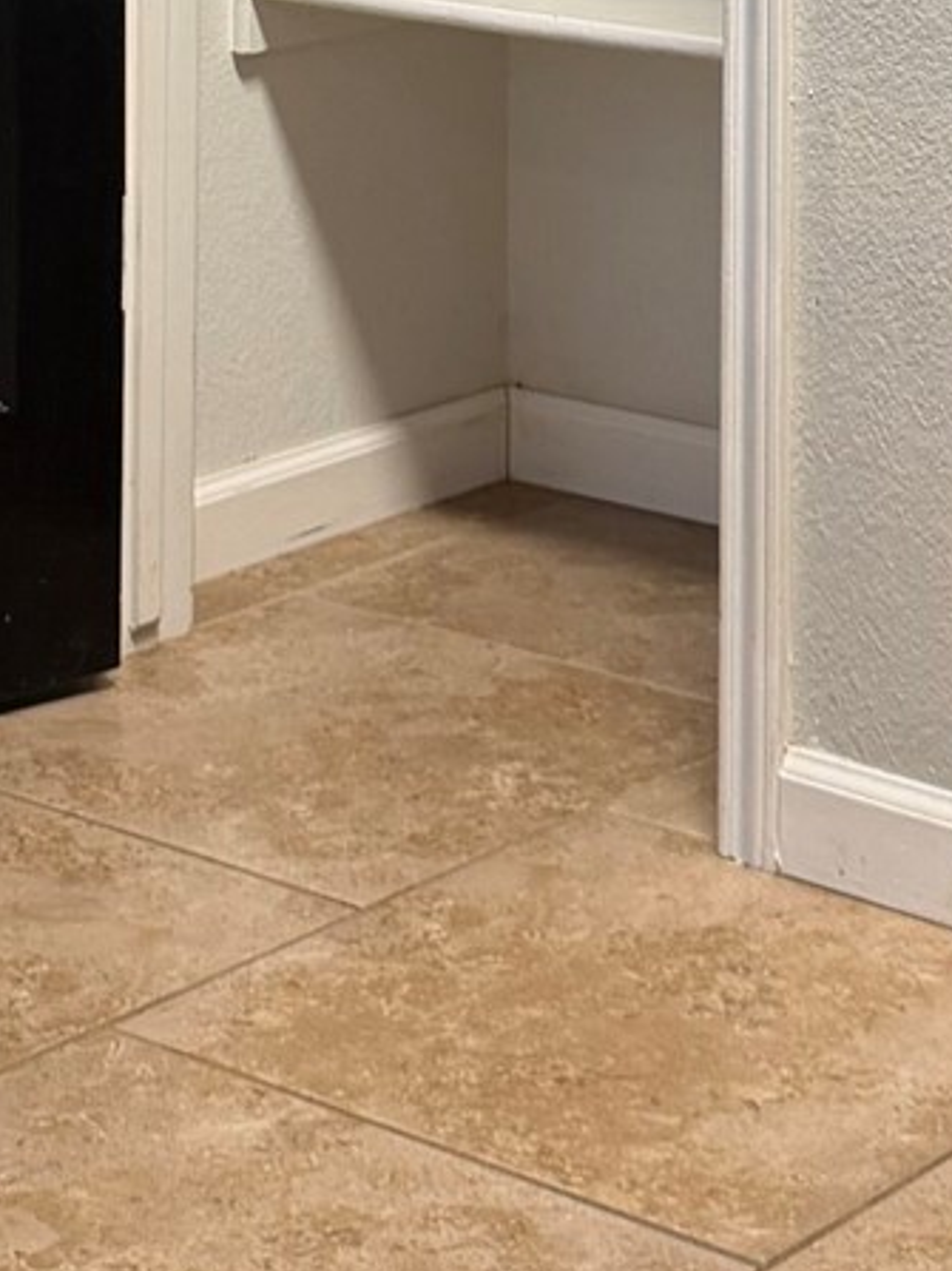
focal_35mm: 110
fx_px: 4036
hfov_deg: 13.5
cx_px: 446
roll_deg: -1.3
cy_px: -577
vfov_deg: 16.5
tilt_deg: -1.6
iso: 125
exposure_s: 1/60
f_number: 1.78
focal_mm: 6.76
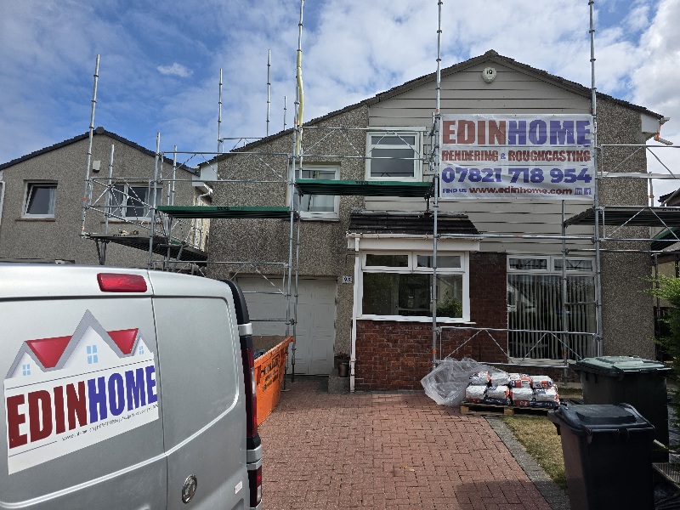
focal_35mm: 23
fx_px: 452
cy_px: 255
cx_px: 340
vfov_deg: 58.9
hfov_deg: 73.9
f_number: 1.7
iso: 80
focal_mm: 6.3
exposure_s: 1/10000
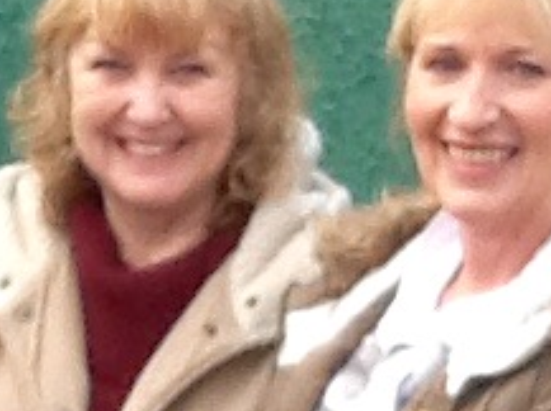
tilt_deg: -15.9
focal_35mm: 195
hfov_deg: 10.1
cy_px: 657
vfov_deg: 7.4
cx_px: -18
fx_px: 3099
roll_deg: -0.1
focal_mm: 2.03
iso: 64
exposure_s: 1/120
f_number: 2.4
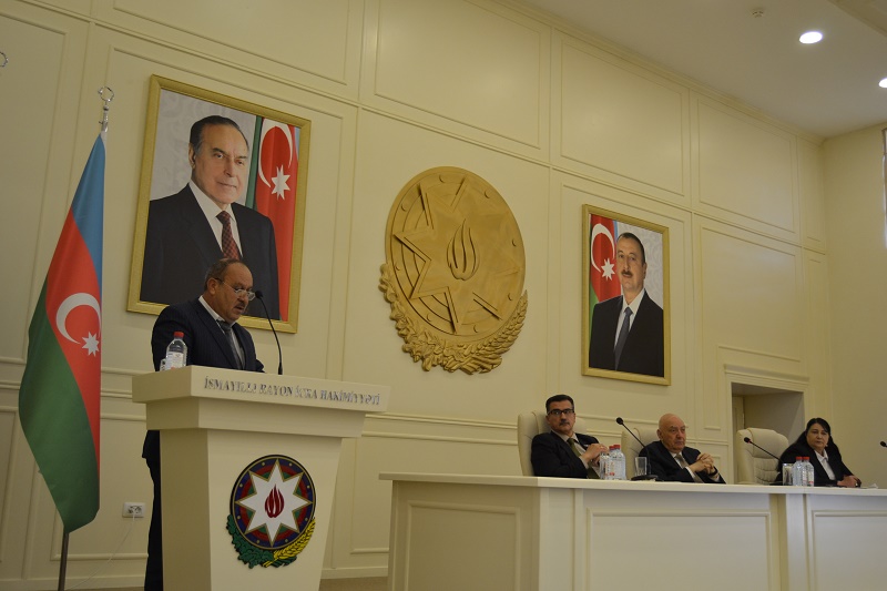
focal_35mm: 36
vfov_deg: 36.9
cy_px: 296
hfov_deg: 53.1
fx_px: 887
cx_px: 444
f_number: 3.8
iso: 560
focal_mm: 24
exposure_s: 1/60
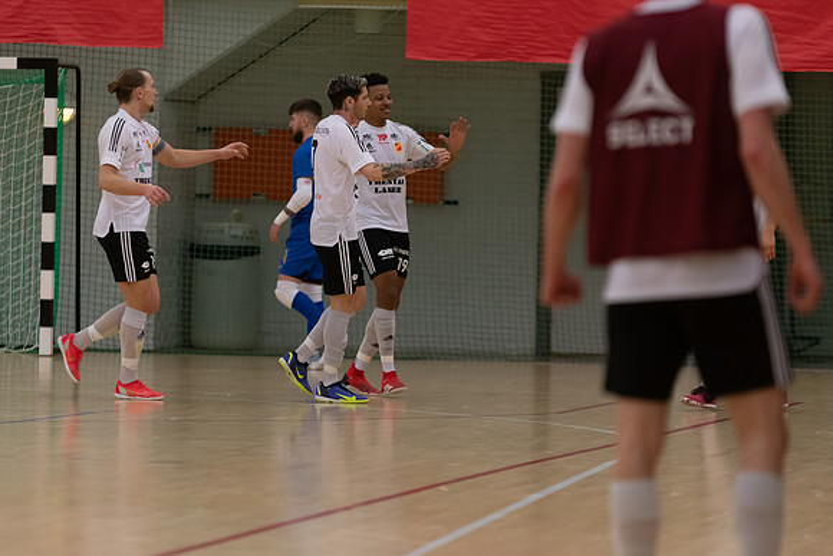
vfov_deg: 5.2
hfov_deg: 7.8
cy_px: 278
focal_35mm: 262
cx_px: 416
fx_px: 6075
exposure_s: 1/800
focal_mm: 175
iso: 640
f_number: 2.8
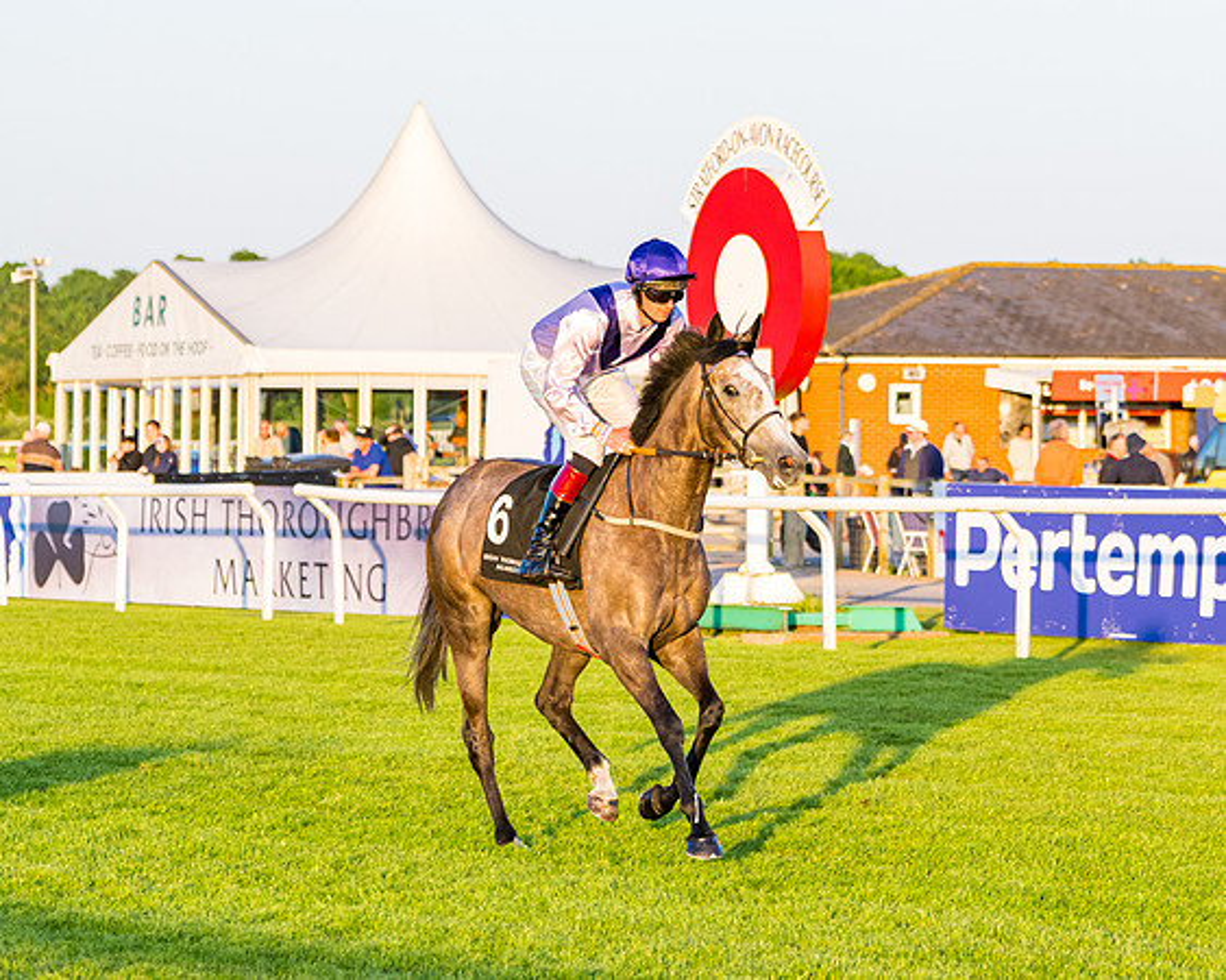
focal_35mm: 172
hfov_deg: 11.2
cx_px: 772
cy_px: 604
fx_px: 6222
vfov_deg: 9.0
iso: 400
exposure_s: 1/640
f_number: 4
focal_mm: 86
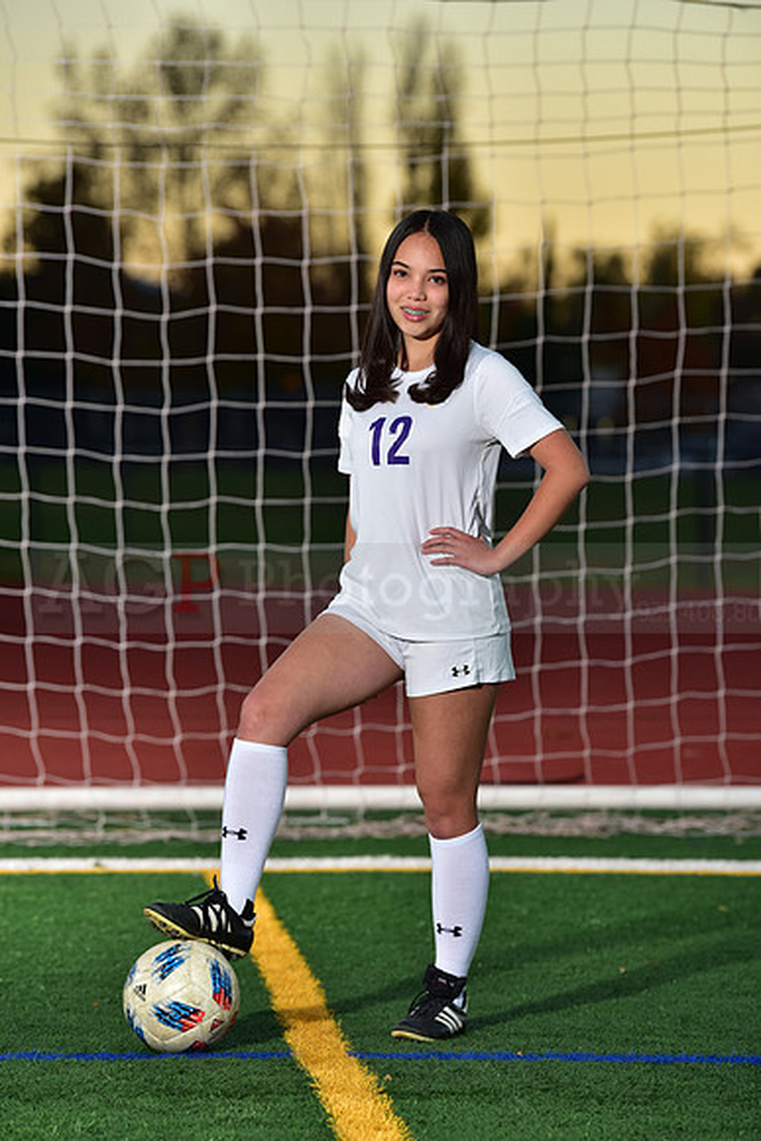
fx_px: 5228
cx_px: 380
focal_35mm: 165
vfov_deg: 12.4
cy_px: 570
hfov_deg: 8.3
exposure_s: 1/200
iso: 250
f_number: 4.5
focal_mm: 165
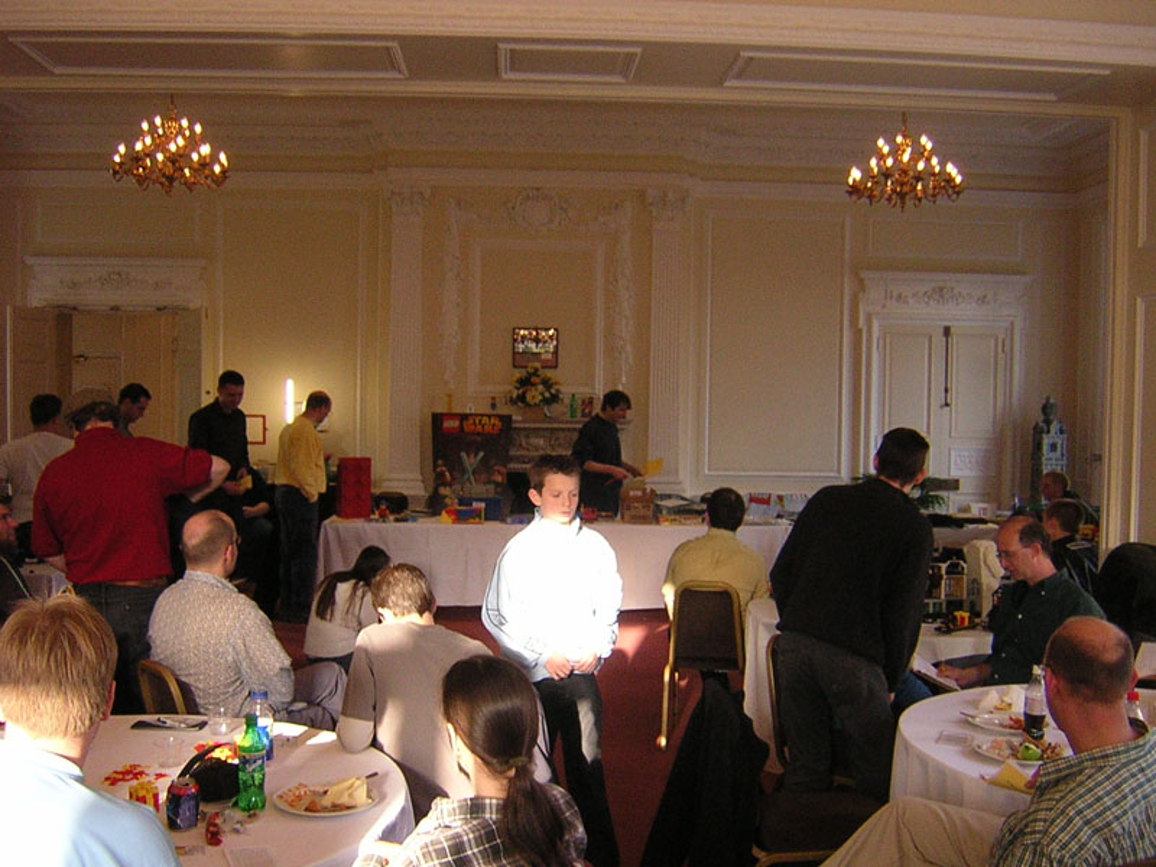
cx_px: 578
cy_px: 434
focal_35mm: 36
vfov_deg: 39.7
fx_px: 1202
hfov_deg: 51.4
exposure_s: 1/91.4
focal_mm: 4.7
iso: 400
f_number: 2.6
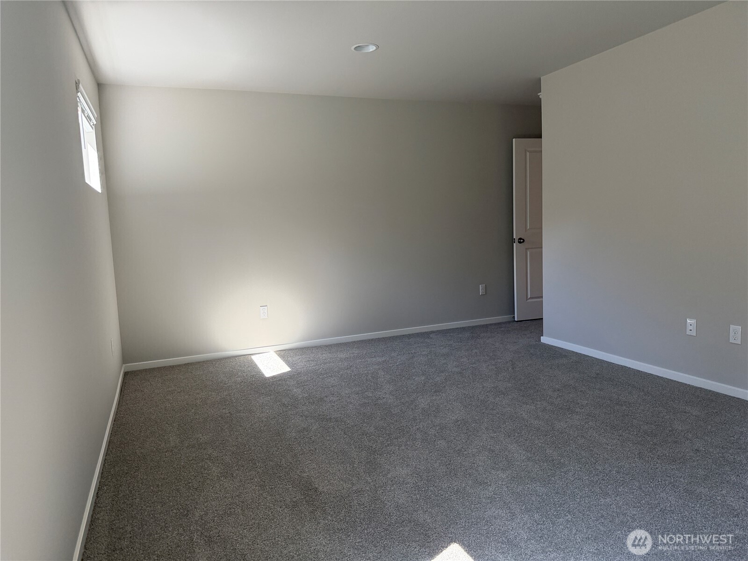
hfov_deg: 71.6
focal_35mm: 24
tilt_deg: -5.4
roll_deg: +3.0
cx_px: 374
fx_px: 519
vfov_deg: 56.8
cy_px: 280
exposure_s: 1/200
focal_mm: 6.76
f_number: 1.78
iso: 200
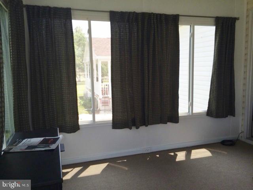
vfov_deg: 46.8
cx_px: 126
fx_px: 219
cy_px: 95
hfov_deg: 60.0
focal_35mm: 30
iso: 32
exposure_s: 1/206
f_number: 2.2
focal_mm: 4.12
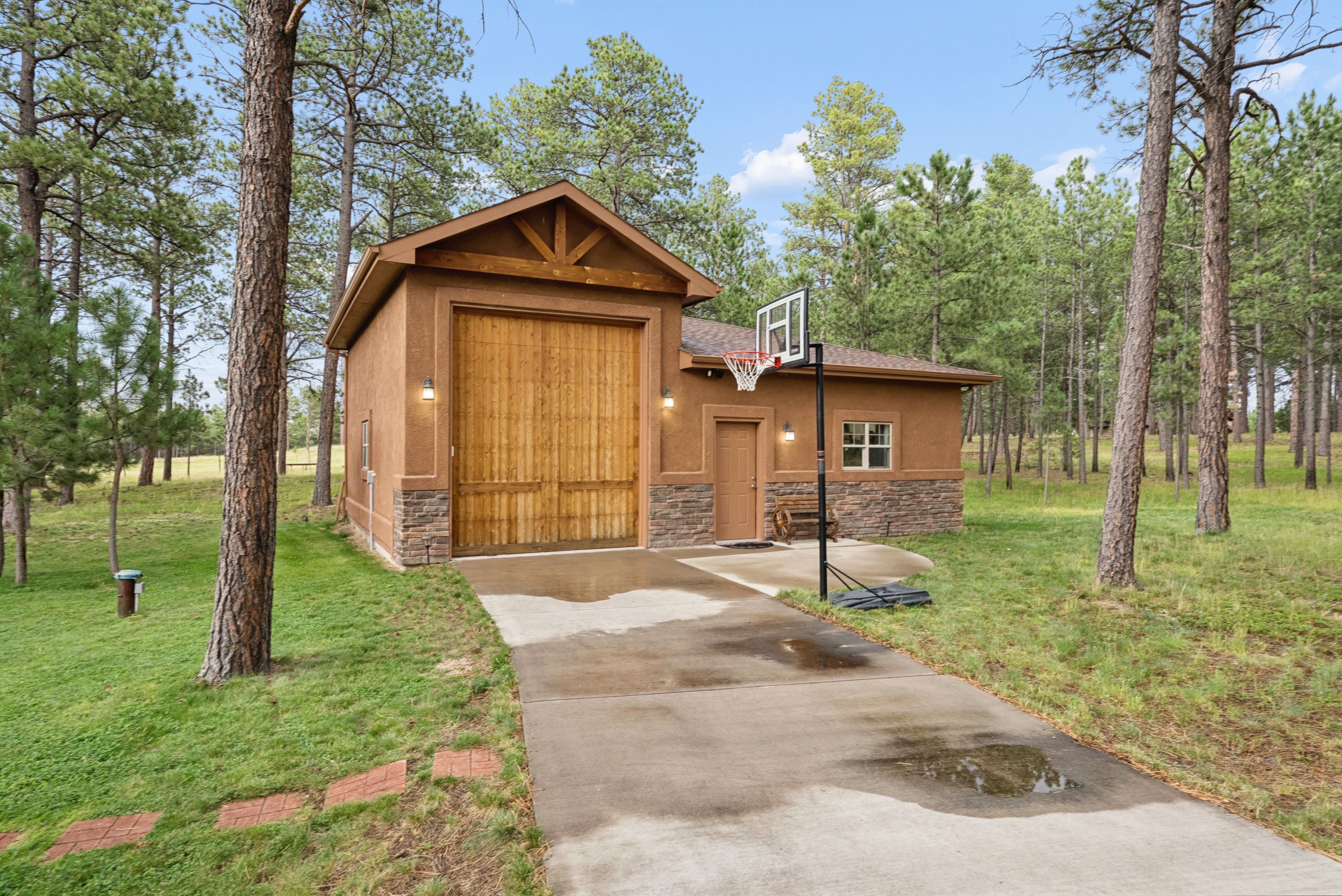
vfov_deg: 62.0
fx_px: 746
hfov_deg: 83.9
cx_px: 671
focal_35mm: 20
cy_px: 448
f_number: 9
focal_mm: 20
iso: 200
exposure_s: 1/25
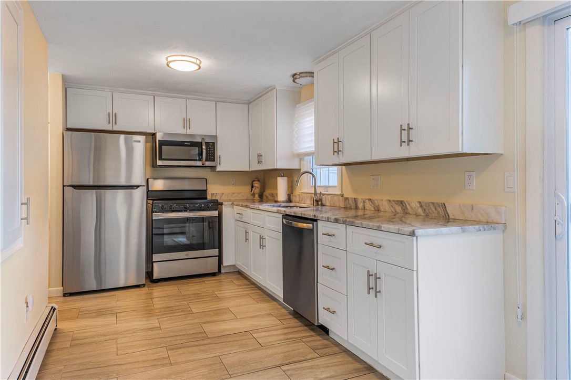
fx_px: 381
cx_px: 286
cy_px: 190
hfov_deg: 73.7
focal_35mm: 24
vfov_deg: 53.1
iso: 1000
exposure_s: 1/80
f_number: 5.6
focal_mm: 24
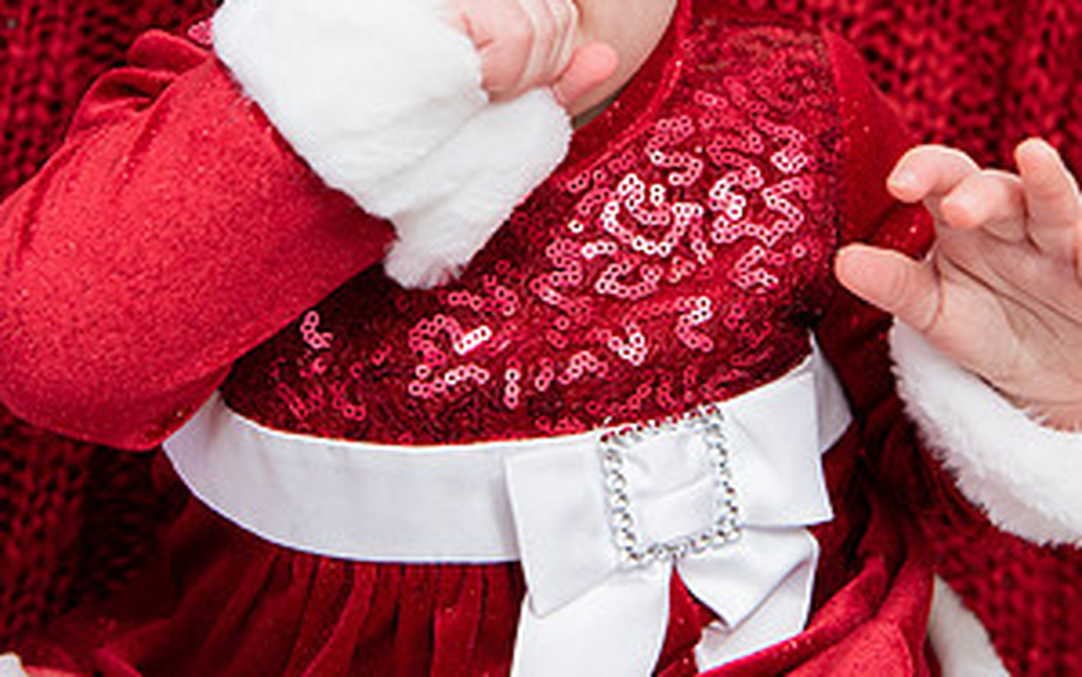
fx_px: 2536
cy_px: 14
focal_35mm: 86
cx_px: 541
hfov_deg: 24.1
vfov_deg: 15.0
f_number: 5.6
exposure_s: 1/200
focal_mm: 56
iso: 1250
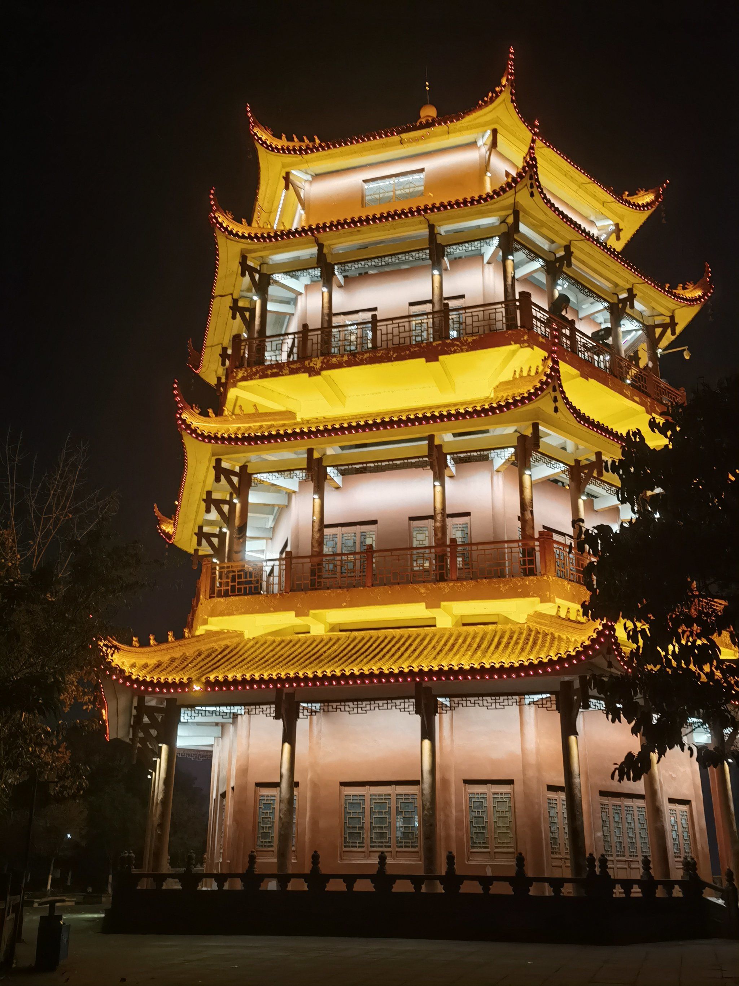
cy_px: 493
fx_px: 996
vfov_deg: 52.6
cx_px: 370
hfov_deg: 40.7
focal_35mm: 35
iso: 160
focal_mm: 6.67
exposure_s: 1/50
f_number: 1.9
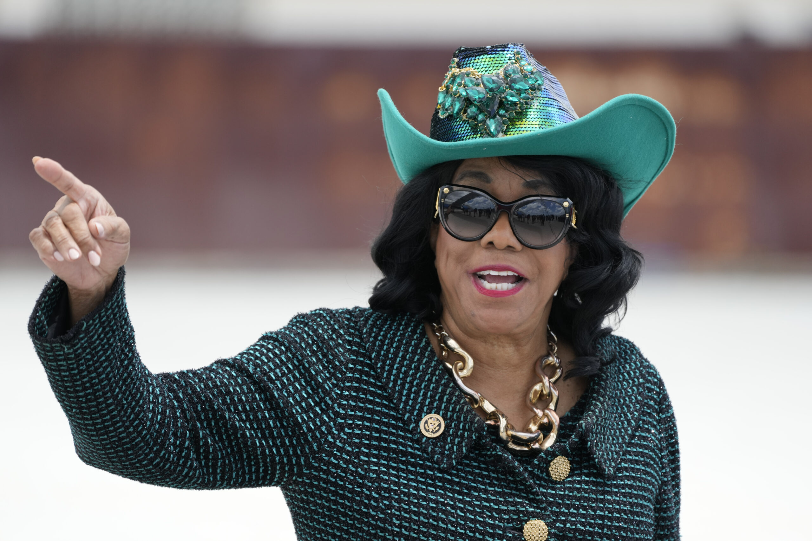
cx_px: 406
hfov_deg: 5.7
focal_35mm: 361
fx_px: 8142
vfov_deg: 3.8
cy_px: 270
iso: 500
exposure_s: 1/1000
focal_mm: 361
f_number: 5.6
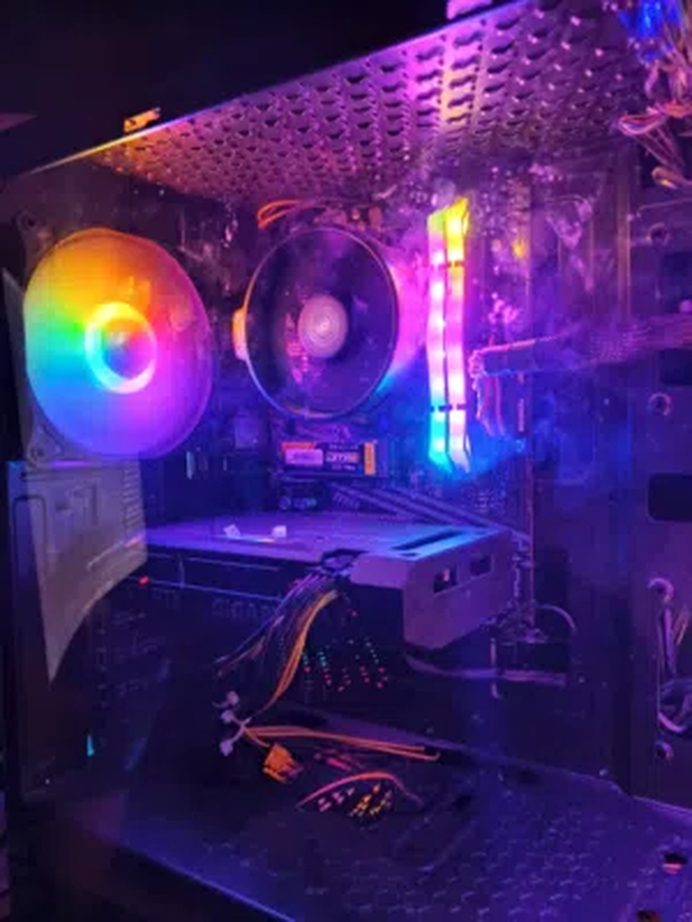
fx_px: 613
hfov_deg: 58.9
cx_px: 346
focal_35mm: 23
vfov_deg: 73.9
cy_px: 461
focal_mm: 4.09
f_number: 1.6
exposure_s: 1/25
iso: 1887
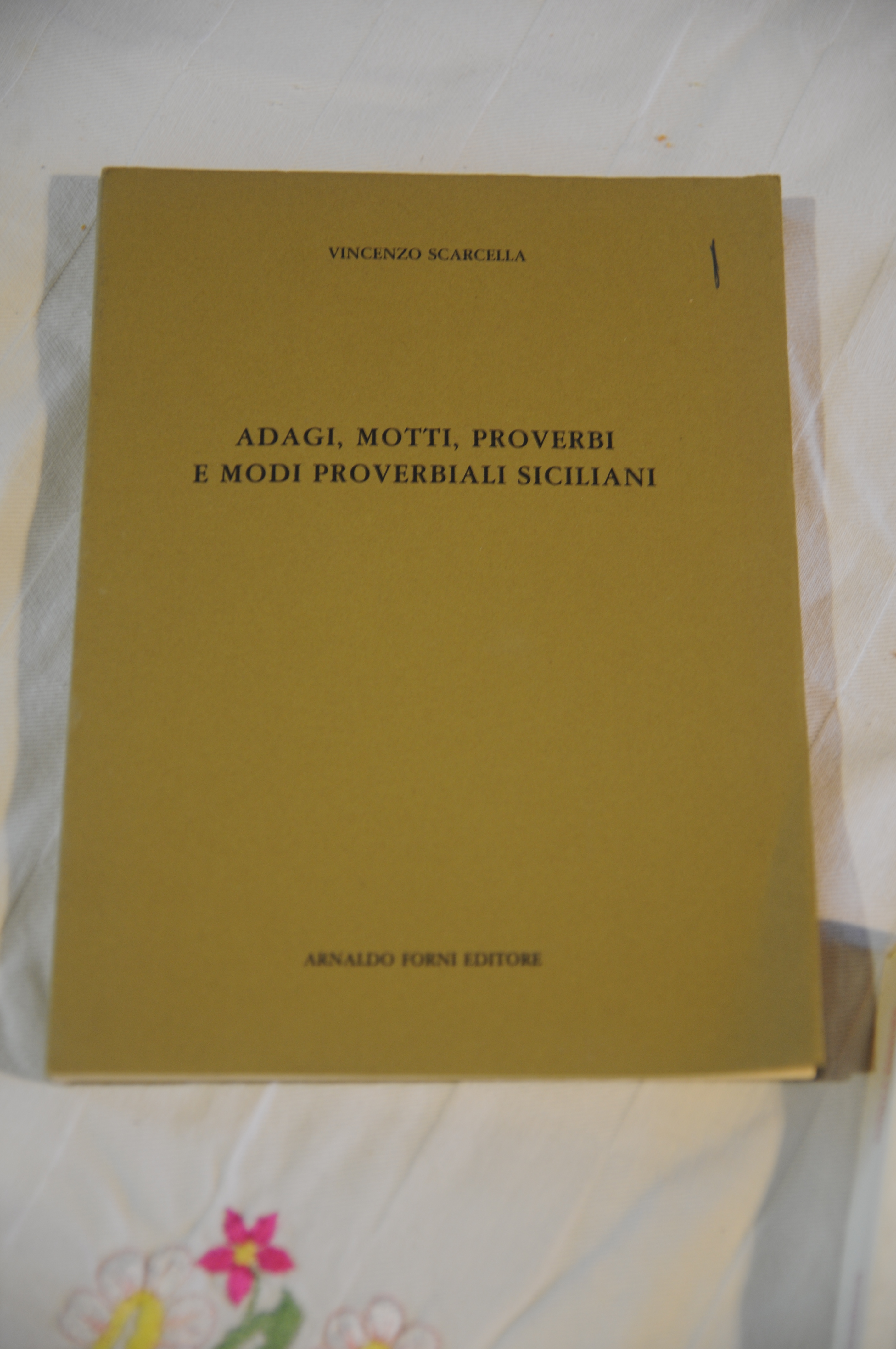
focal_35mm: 68
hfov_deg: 20.1
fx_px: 2526
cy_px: 674
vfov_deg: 29.9
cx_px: 448
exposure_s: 1/20
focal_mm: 45
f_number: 2.8
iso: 200
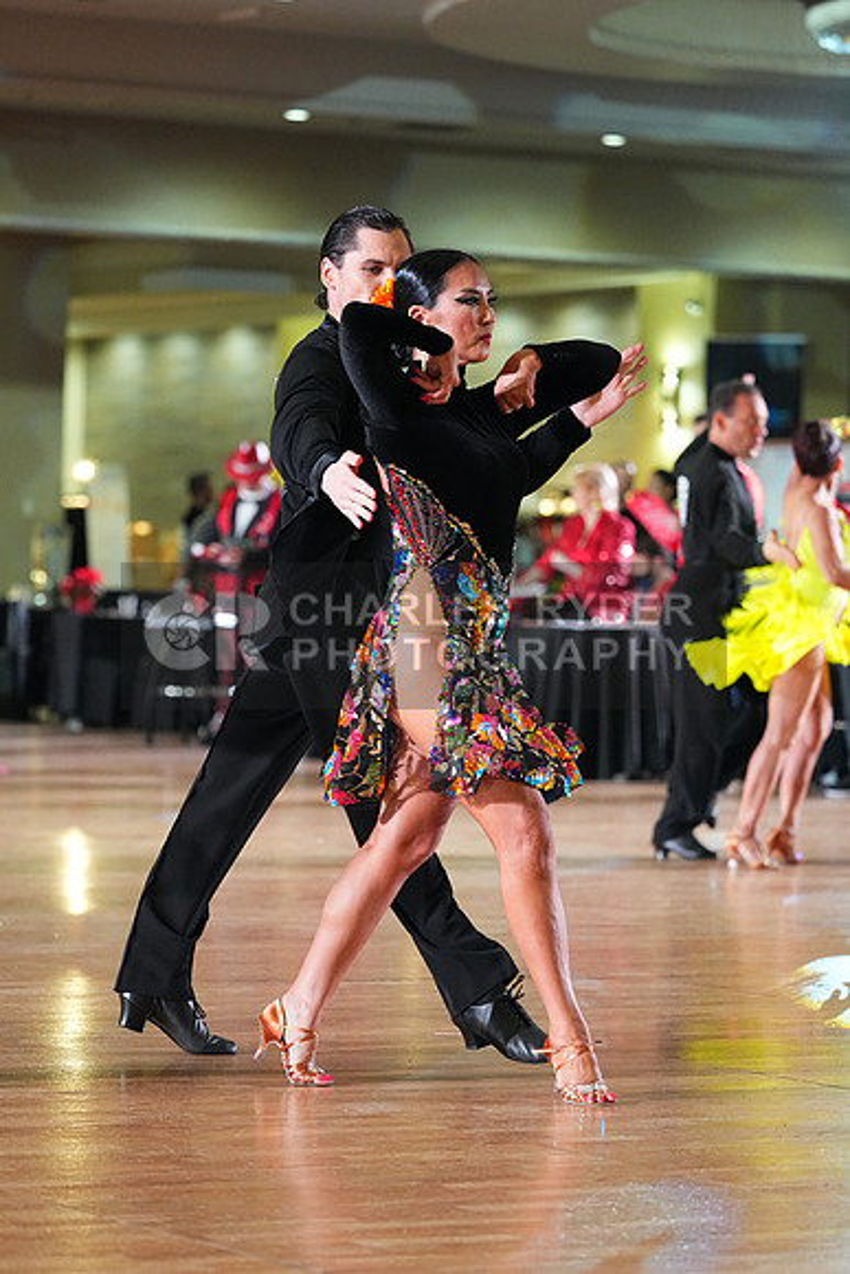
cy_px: 637
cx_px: 425
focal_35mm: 138
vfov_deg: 14.9
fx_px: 4884
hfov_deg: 9.9
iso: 8000
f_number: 4
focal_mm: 138
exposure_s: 1/400
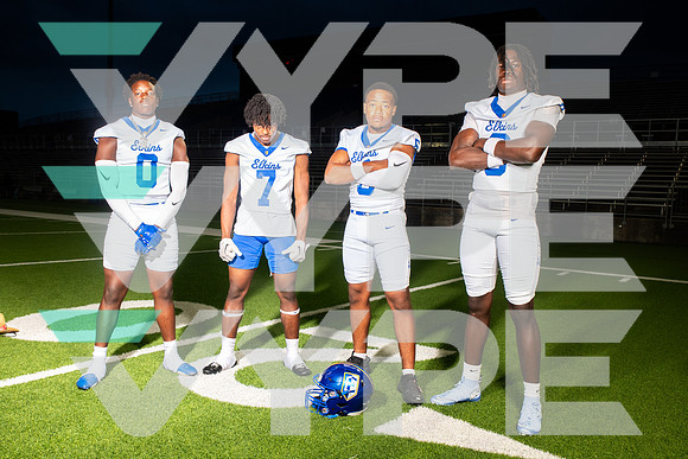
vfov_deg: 38.9
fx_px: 650
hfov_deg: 55.8
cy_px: 230
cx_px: 344
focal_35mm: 34
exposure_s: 1/320
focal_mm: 34
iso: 800
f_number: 7.1
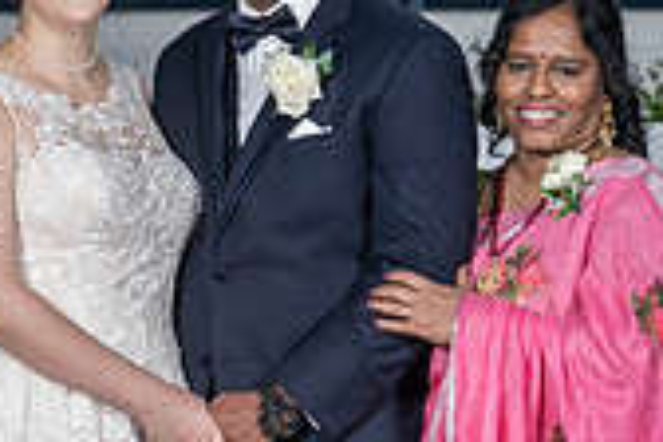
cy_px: 435
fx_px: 8213
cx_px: 165
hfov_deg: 4.6
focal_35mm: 446
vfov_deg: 3.1
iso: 100
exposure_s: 1/200
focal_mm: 122
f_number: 8
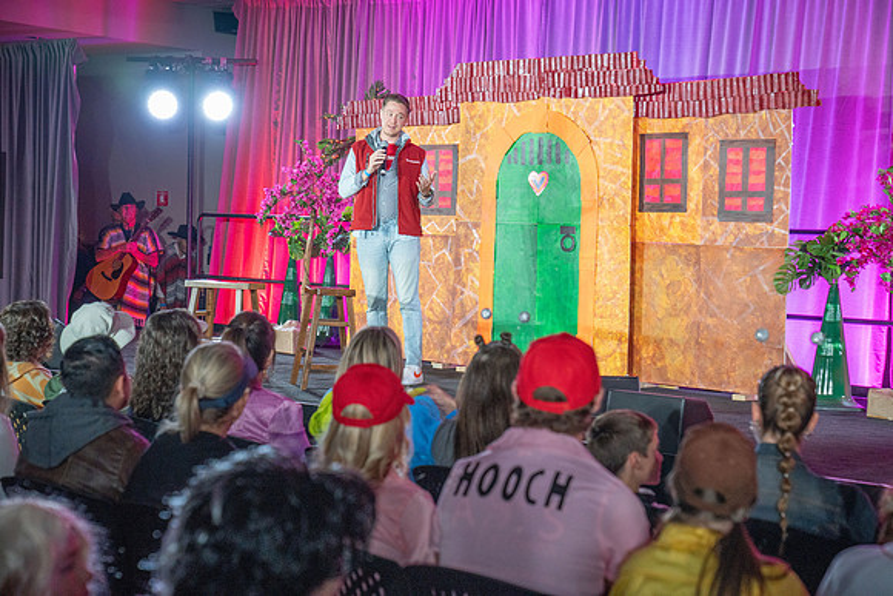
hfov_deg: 28.8
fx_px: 1737
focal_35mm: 70
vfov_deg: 19.5
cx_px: 446
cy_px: 298
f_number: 4.5
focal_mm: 70
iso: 2500
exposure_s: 1/200
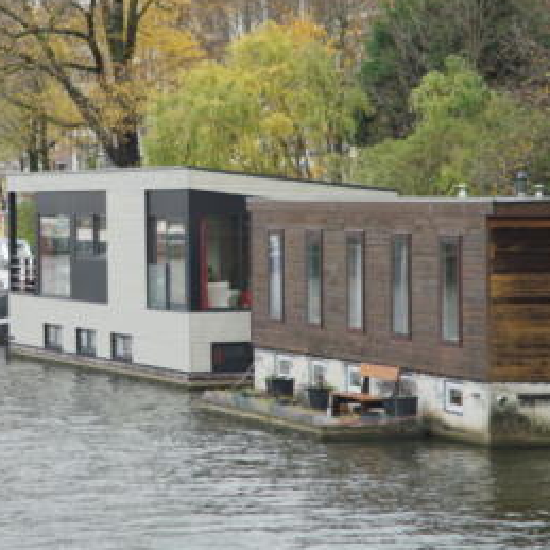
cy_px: 226
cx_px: 110
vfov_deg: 10.2
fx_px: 3092
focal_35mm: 172
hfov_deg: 10.1
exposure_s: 1/125
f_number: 4
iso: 800
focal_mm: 105
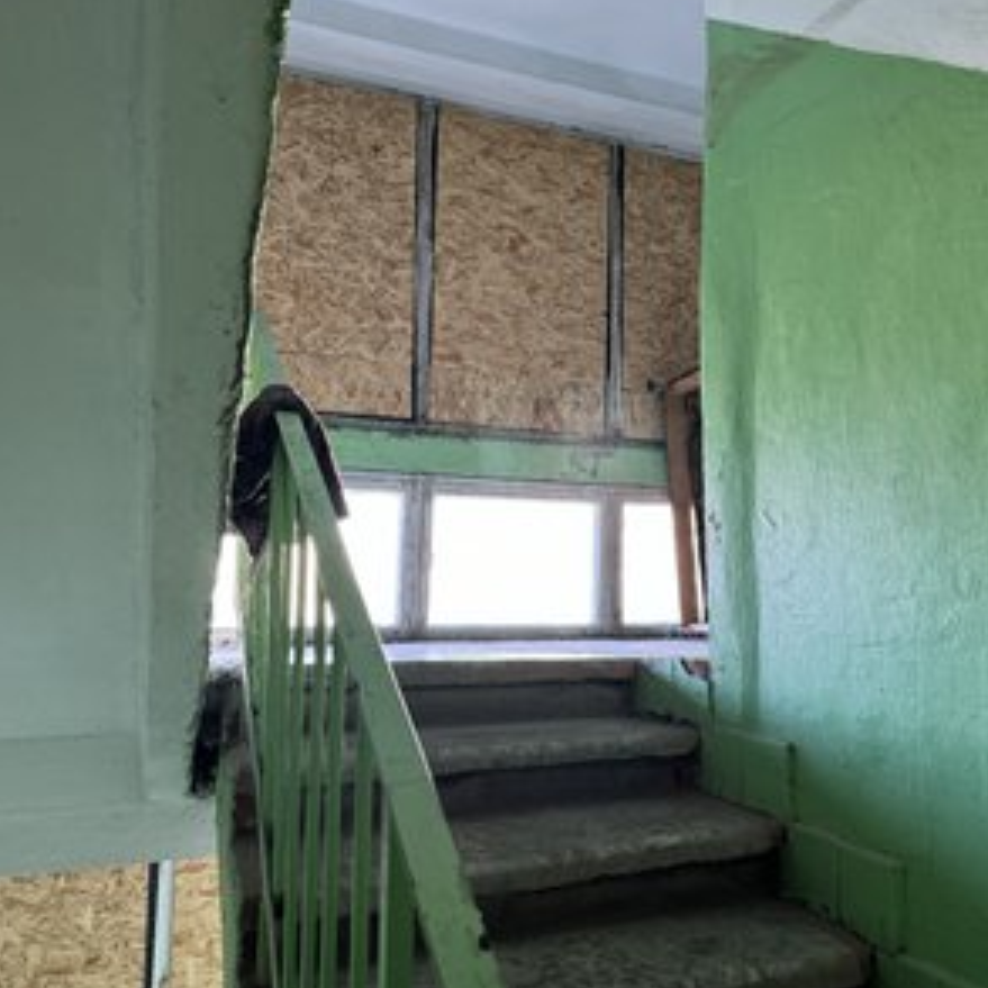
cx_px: 587
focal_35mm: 29
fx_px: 936
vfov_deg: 55.6
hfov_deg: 55.3
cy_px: 492
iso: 200
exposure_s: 1/83
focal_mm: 6.86
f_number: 1.78
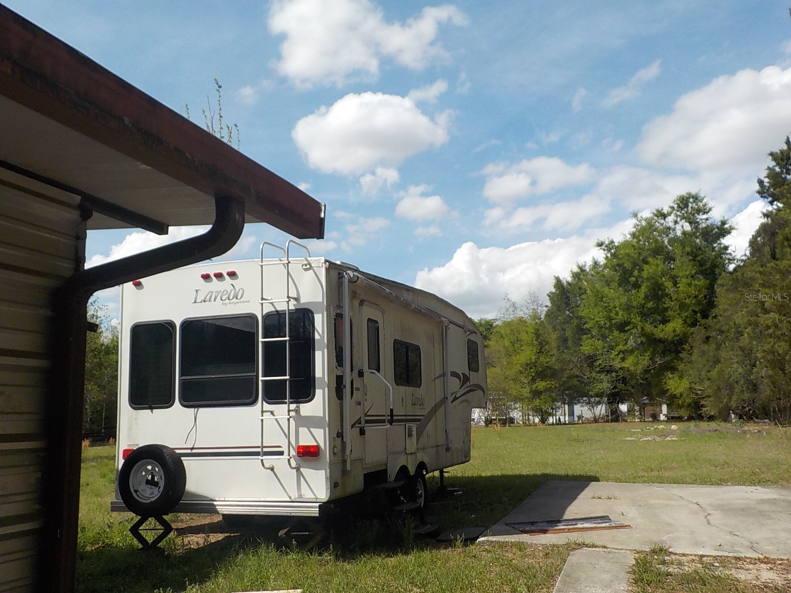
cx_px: 396
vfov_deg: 46.8
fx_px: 686
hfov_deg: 60.0
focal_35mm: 30
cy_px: 296
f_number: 3.3
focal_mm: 4.1
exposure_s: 1/2000
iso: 125
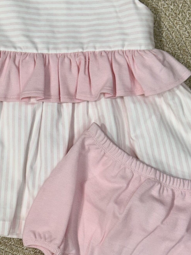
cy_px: 122
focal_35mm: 94
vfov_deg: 20.9
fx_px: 692
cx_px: 64
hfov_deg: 15.7
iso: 64
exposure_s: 1/100
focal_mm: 6.76
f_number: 1.78
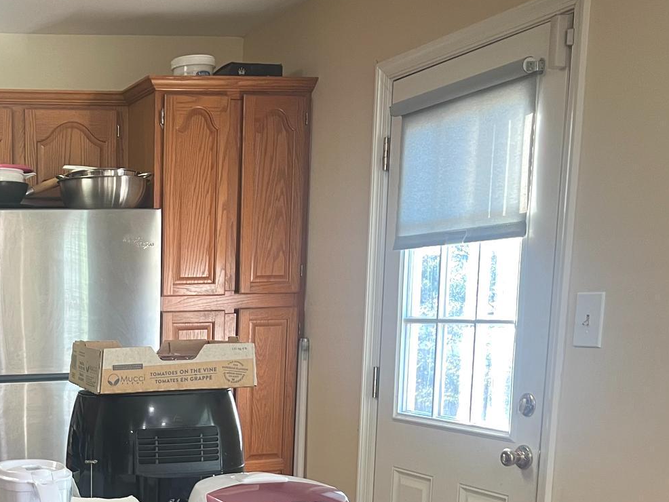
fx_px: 1044
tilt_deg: -10.1
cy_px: 501
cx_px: 3
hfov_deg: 32.7
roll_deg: +0.7
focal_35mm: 54
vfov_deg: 25.7
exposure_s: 1/60
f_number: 1.5
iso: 80
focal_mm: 5.7
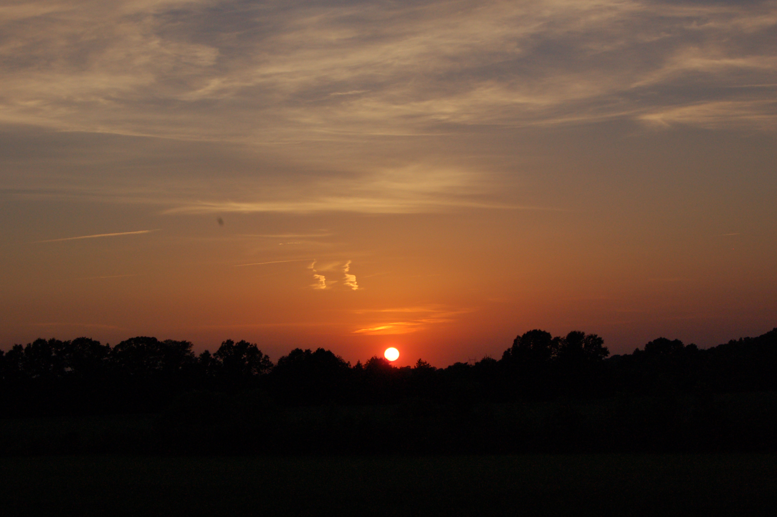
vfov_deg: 19.7
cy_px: 258
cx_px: 388
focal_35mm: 69
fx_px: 1488
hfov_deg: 29.3
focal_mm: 46
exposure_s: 1/640
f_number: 13
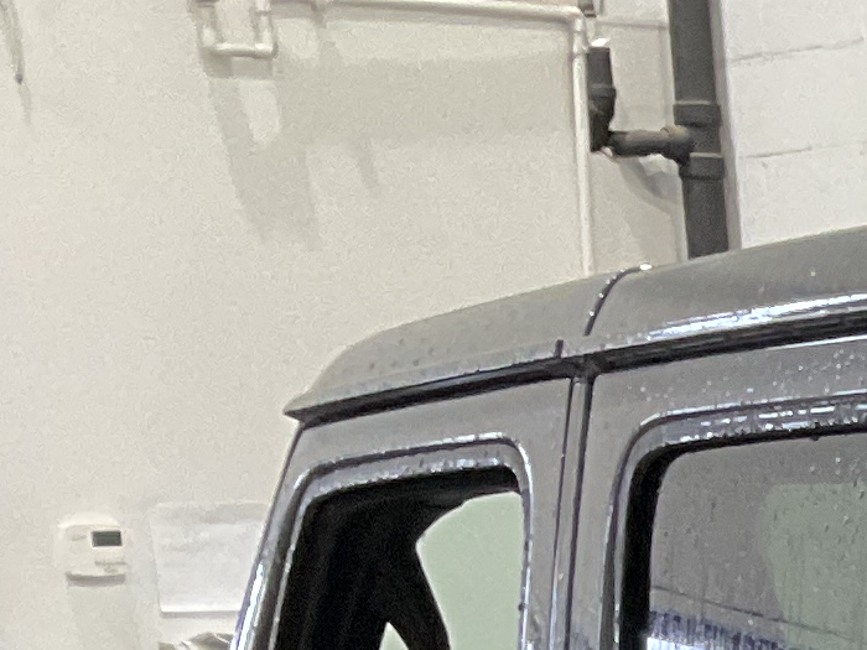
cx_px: 1940
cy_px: 1683
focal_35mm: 167
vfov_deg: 8.0
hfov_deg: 10.5
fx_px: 4183
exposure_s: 1/60
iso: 200
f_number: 1.8
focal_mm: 3
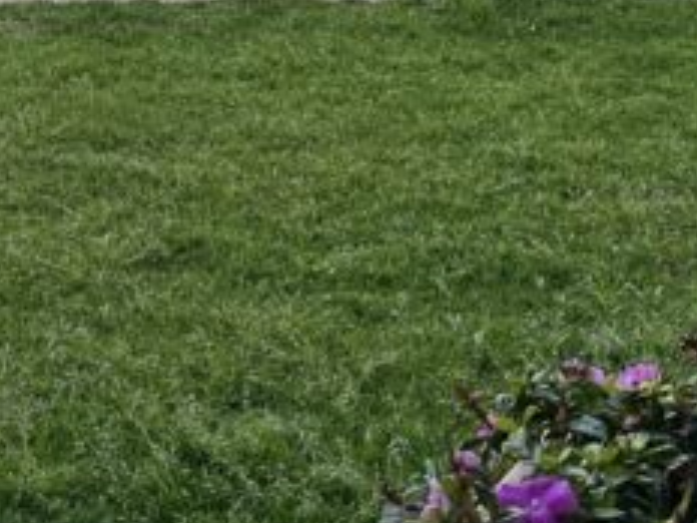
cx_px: -174
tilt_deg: -5.1
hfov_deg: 16.3
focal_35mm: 115
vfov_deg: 12.0
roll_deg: +0.3
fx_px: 2316
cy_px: -391
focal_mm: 5.1
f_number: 1.6
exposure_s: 1/122
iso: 64
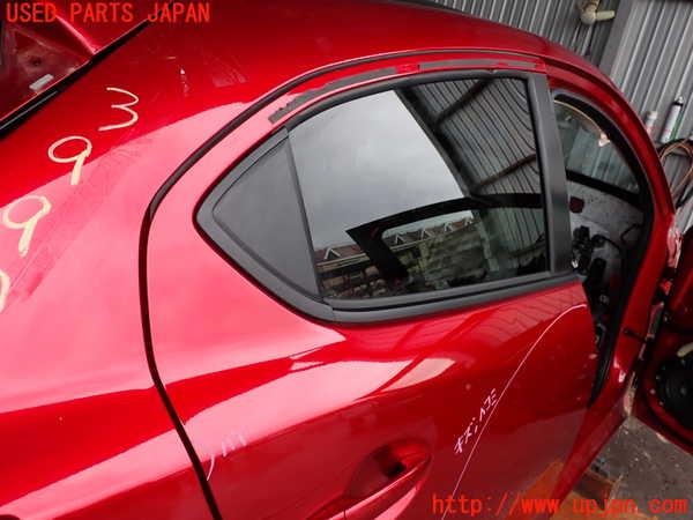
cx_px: 346
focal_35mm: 30
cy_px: 260
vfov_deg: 46.8
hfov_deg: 60.0
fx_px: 601
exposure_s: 1/80
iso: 100
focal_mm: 5.4
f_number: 3.2
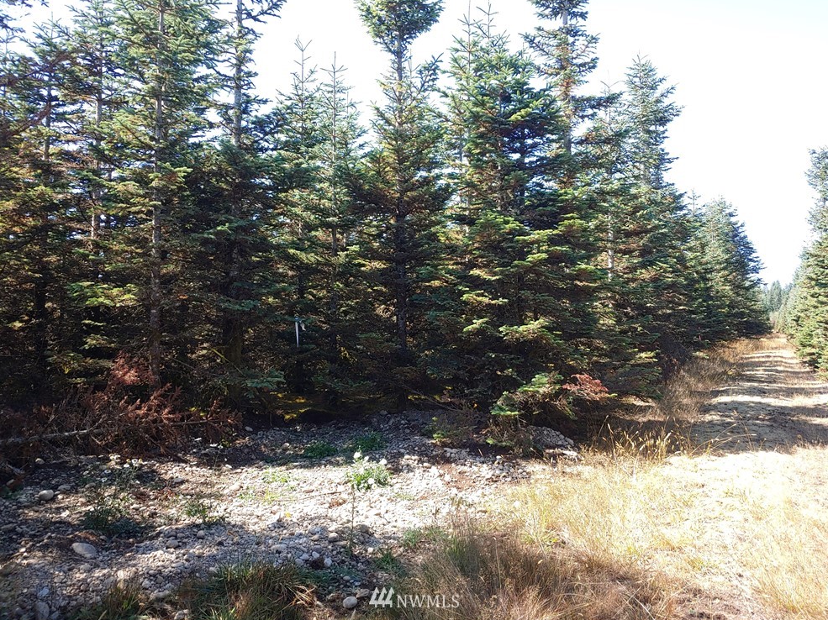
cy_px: 307
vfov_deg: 53.0
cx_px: 416
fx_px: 622
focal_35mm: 26
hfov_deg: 67.3
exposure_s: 1/386
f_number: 1.5
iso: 50
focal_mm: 4.23
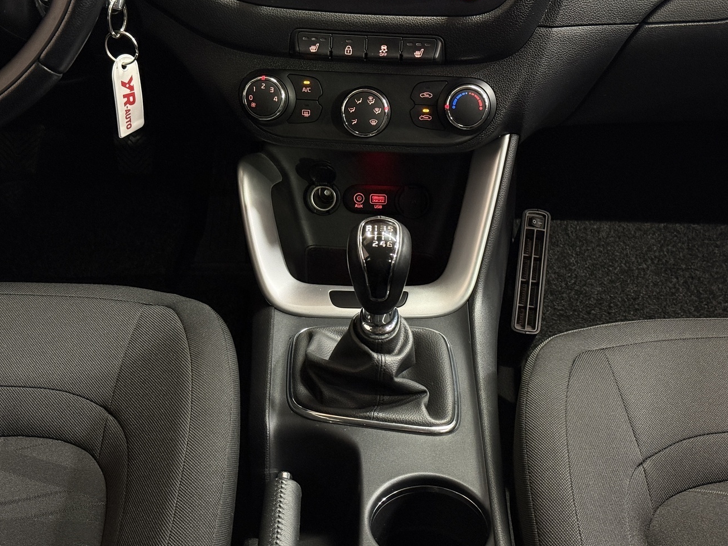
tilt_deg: -36.2
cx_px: 379
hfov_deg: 36.2
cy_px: 285
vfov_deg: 27.5
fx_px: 1115
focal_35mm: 53
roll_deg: -0.8
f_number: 1.78
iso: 400
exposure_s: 1/36
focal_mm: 6.76
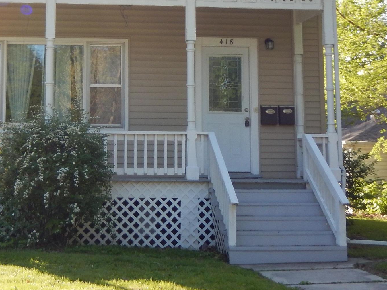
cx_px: 122
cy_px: 34
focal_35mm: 82
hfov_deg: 23.7
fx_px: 917
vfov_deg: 17.7
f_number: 4
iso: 125
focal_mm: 6.5
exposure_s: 1/200
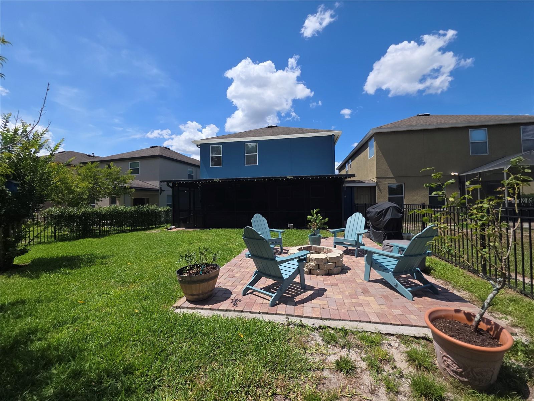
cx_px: 267
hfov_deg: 106.2
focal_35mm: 13
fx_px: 201
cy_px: 200
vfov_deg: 89.9
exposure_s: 1/1332
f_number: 1.9
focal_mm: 2.2
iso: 20
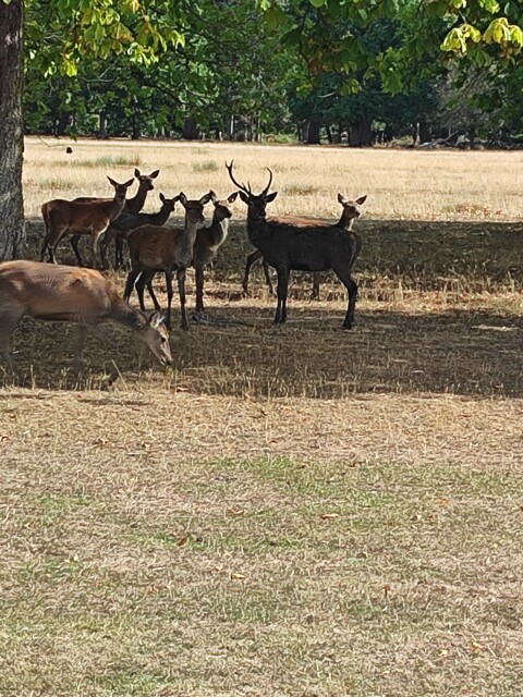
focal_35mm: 24
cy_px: 348
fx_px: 483
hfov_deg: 56.8
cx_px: 262
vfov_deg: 71.6
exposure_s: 1/284
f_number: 1.89
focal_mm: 5.89
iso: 50
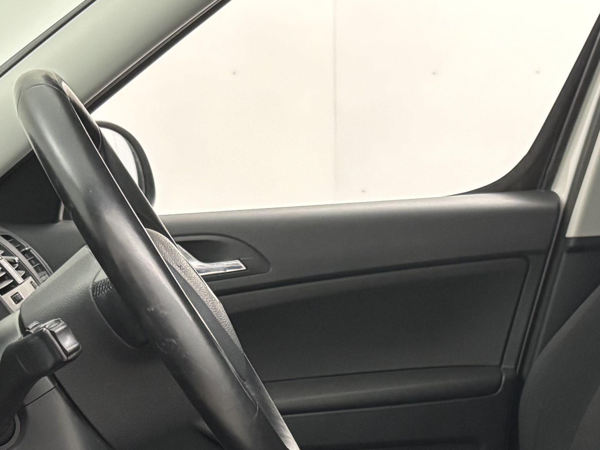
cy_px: 488
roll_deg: +0.5
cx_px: 348
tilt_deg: -13.0
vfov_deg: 17.8
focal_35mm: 80
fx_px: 1387
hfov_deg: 24.4
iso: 500
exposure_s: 1/40
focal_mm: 5.96
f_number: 1.6
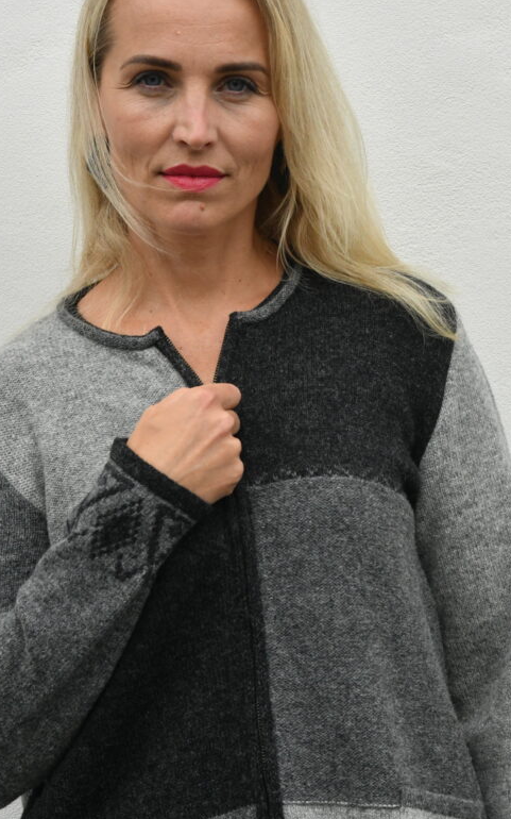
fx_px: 3098
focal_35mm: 139
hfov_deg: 9.4
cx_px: 195
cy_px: 556
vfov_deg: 15.0
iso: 1600
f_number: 9.5
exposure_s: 1/350
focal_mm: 70
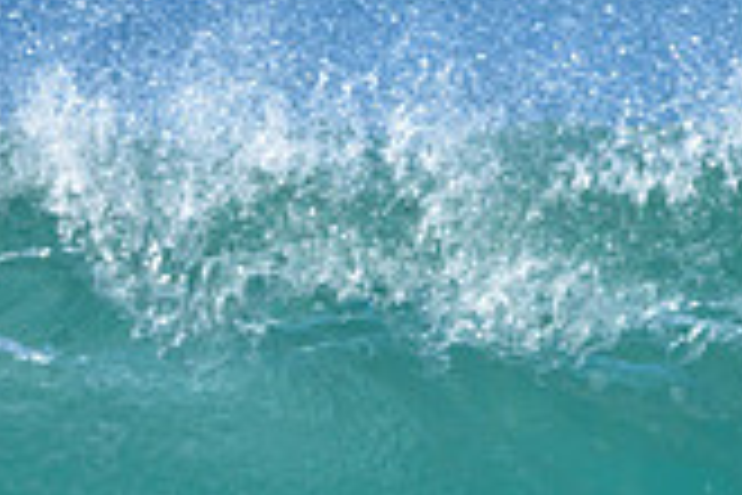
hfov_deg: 0.5
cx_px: 327
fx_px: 77718
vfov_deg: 0.4
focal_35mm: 3771
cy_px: 859
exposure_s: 1/2000
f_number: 6.3
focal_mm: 800
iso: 320
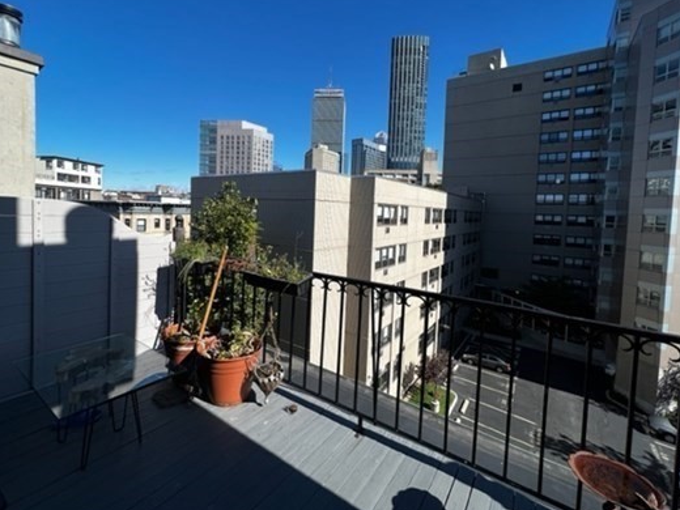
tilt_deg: -2.7
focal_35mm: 15
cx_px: 328
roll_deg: -1.0
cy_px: 225
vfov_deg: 81.4
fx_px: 295
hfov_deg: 98.1
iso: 32
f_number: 1.8
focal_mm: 1.57
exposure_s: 1/1815
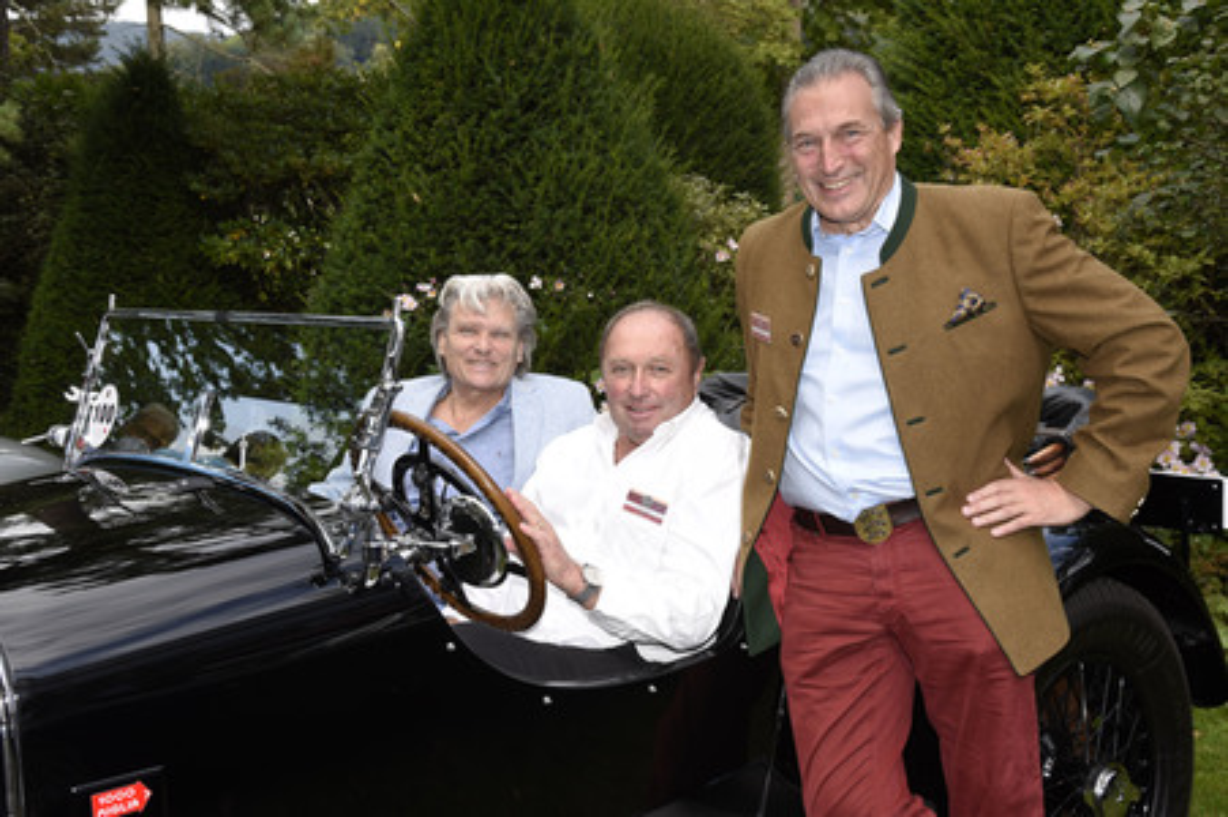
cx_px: 614
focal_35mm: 38
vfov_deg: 35.0
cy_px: 408
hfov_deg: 50.7
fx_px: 1295
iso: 250
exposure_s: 1/125
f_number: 8
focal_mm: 38
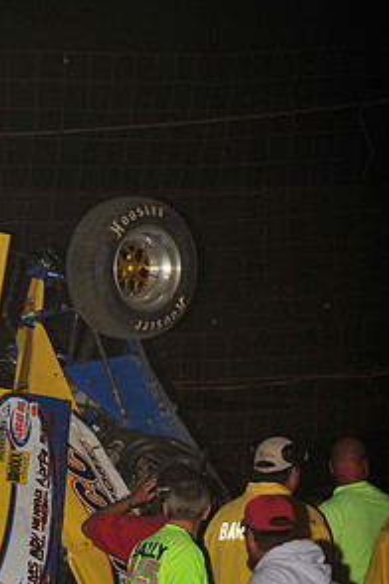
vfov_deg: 5.2
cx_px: 34
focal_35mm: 394
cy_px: 556
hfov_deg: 3.5
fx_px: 6386
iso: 800
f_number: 7.1
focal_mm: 200
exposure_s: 1/320
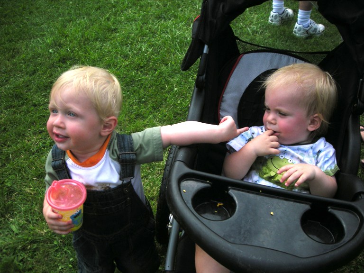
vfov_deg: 40.7
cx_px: 182
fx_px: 368
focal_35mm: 35
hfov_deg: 52.6
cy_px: 136
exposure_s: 1/299
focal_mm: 5.7
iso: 50
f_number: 5.7
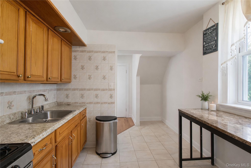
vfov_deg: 77.3
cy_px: 84
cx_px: 126
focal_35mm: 15
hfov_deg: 100.4
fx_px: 105
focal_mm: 10
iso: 2000
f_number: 7.1
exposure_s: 1/60
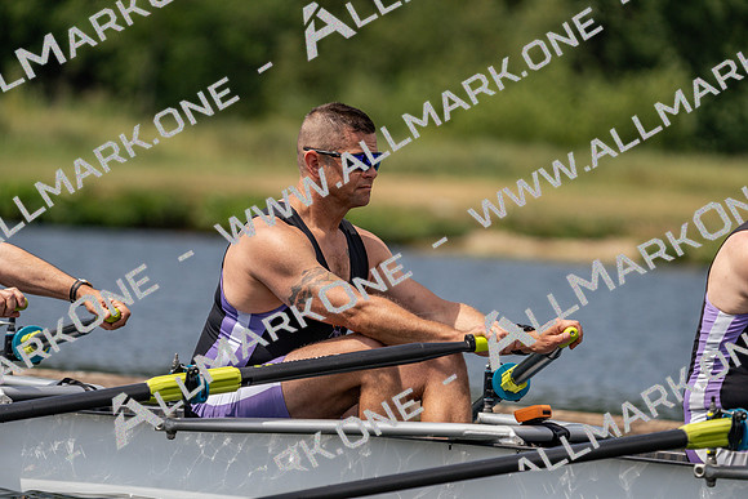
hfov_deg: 5.2
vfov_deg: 3.4
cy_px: 250
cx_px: 374
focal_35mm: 400
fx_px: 8313
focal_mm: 400
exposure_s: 1/1600
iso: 250
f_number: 6.3
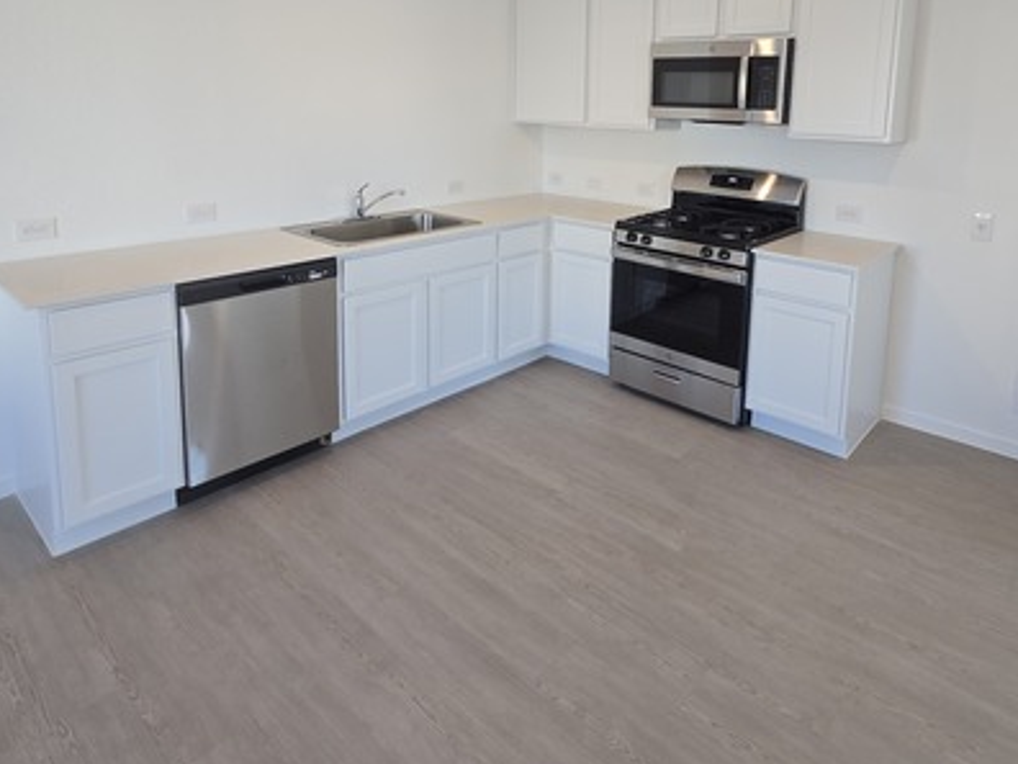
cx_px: 568
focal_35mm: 21
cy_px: 201
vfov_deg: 60.3
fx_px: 618
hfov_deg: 78.7
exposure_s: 1/60
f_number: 2.2
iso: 64
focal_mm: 2.2
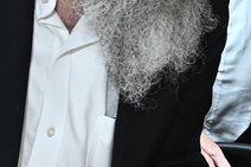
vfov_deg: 7.9
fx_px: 1198
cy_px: -17
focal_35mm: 172
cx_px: 489
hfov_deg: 11.0
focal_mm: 26
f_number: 4.5
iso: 1250
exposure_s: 1/200
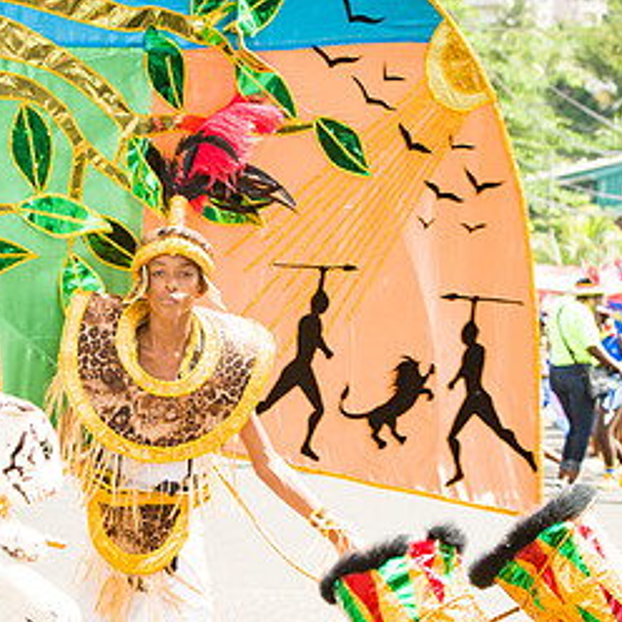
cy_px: 344
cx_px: 168
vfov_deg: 12.6
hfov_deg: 12.5
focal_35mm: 139
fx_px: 2826
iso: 100
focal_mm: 70
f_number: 6.3
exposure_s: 1/160
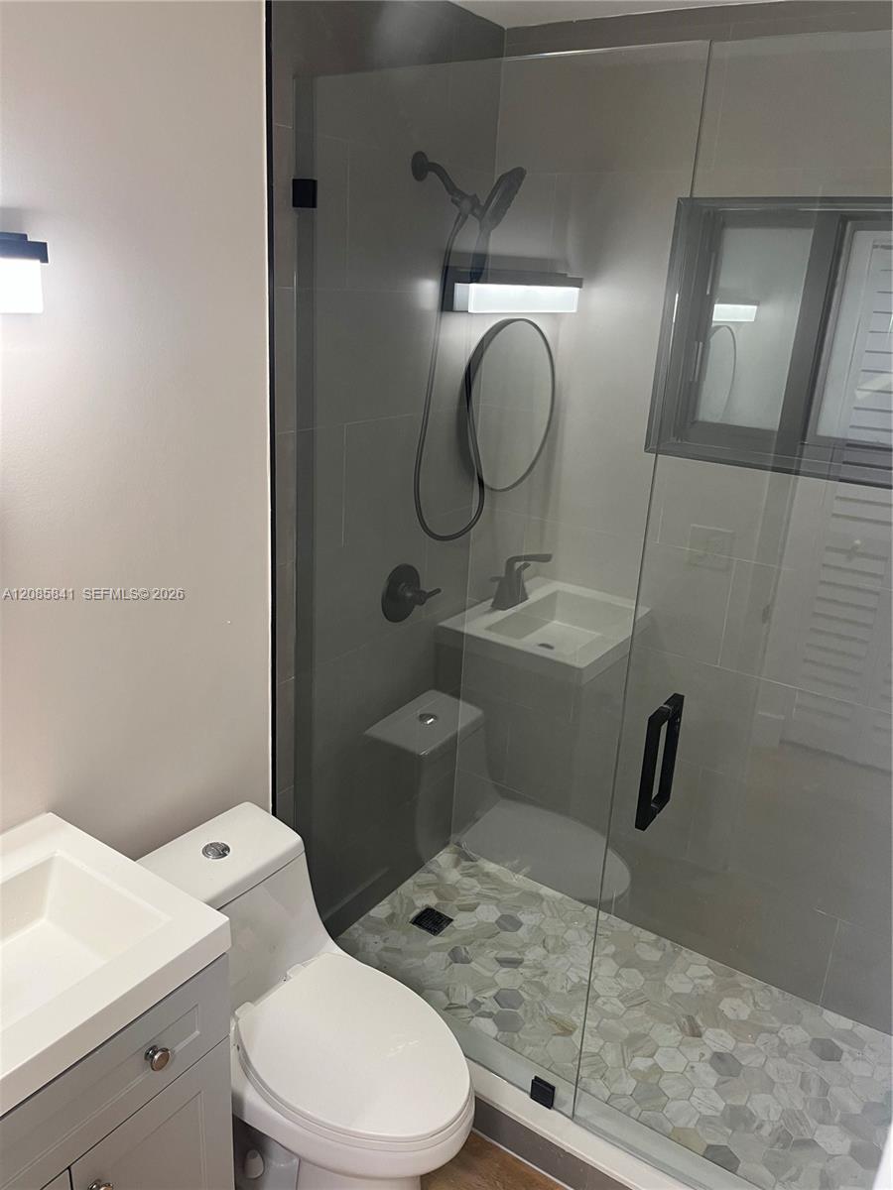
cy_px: 595
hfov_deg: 53.1
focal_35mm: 26
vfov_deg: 67.3
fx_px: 894
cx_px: 446
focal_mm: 5.1
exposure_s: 1/60
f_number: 1.6
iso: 125
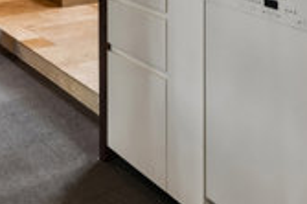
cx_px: 156
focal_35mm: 72
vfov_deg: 16.6
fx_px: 613
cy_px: -130
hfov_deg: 28.1
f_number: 10
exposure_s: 1.6
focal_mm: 15
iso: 200
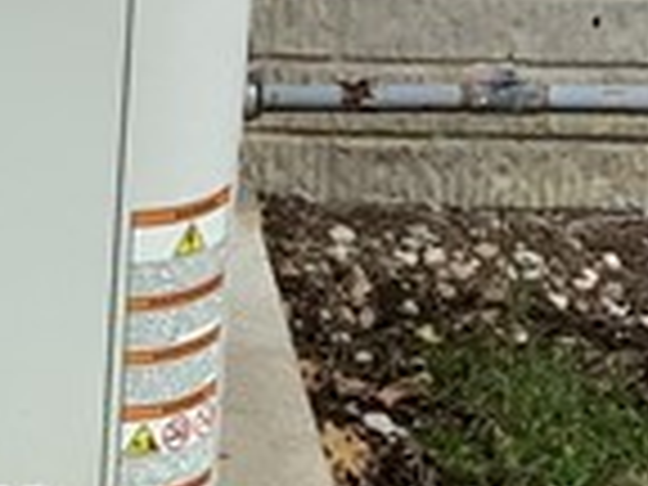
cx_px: -688
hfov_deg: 8.5
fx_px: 4137
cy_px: 158
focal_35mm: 221
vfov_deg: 6.7
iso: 25
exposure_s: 1/388
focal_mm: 3.3
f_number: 2.4
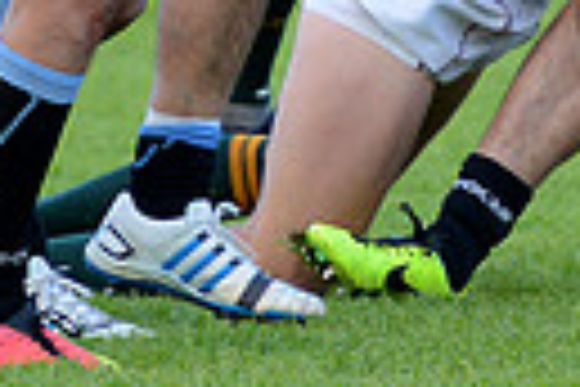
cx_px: 742
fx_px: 19541
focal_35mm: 1213
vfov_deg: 1.1
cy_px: -403
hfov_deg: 1.7
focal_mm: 270
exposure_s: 1/500
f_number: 4
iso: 1600
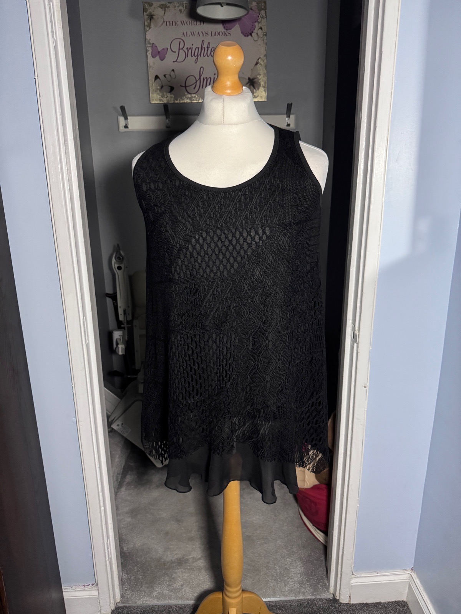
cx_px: 230
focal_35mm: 24
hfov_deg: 56.8
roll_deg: +0.9
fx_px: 426
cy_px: 307
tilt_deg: -15.2
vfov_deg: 71.6
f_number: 1.78
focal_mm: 6.76
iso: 800
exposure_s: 1/60
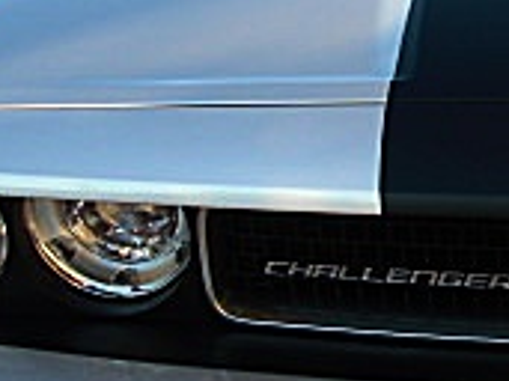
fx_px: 1984
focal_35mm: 135
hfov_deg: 14.0
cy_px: 140
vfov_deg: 11.0
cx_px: 679
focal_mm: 6.3
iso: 50
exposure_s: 1/125
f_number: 2.8
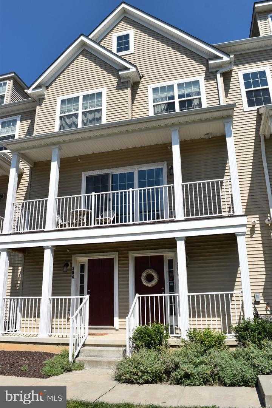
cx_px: 136
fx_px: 306
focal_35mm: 27
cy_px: 204
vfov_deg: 67.4
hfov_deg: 47.9
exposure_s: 1/500
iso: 200
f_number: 11
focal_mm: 18
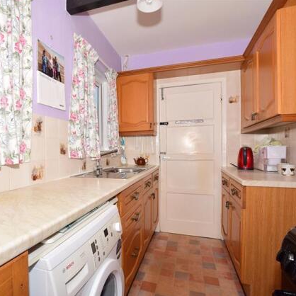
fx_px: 193
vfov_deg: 74.8
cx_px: 110
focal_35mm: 20
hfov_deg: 73.5
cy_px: 152
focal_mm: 10
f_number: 10
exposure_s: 1/200
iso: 200
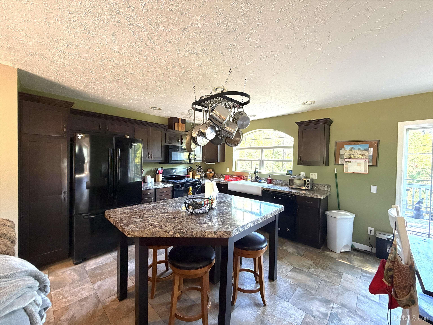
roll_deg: -0.4
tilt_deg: -1.4
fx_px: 175
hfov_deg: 102.1
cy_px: 162
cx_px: 216
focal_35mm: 14
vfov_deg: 85.7
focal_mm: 2.22
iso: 400
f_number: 2.2
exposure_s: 1/60
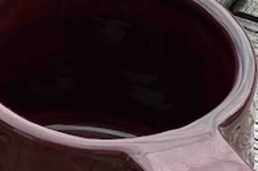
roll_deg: +1.6
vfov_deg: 3.8
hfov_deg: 5.6
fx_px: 2597
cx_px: -187
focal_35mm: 363
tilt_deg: -35.9
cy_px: -60
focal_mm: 7.5
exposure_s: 1/196
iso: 20
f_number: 2.2
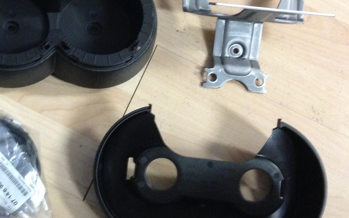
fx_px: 618
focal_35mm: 65
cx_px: 45
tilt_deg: -71.4
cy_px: 50
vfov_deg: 19.8
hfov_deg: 30.3
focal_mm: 4.12
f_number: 2.4
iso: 500
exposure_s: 1/15
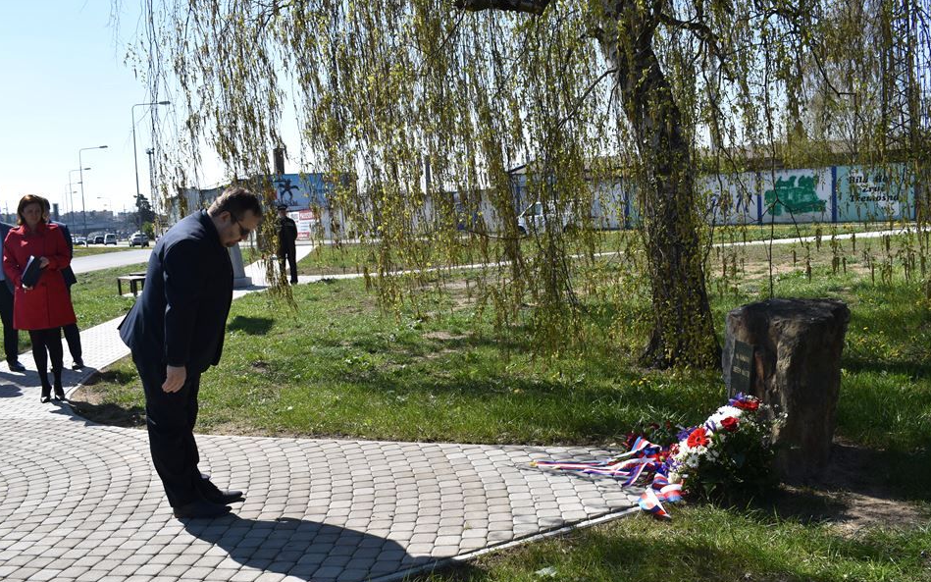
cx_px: 466
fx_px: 837
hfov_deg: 58.1
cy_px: 316
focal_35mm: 33
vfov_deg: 38.3
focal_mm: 20
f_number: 8
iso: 100
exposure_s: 1/250
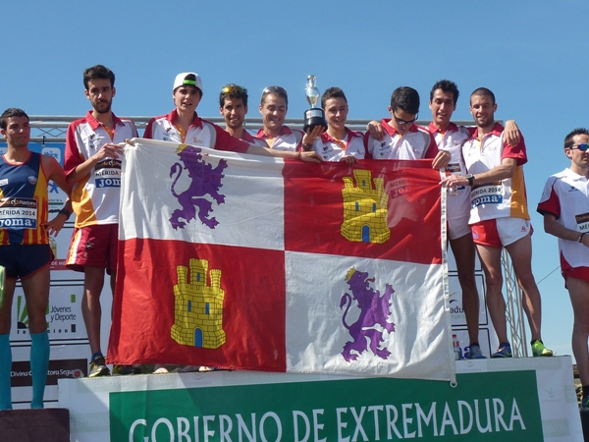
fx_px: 970
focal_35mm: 57
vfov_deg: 25.7
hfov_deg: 33.8
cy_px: 221
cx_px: 294
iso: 100
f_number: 5
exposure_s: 1/500
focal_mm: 6.5
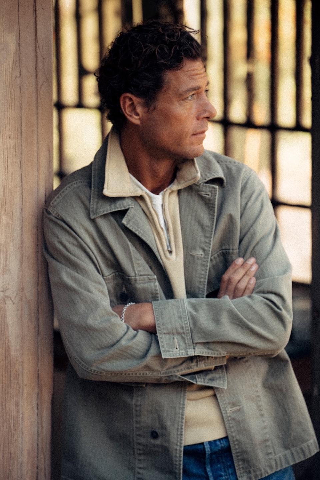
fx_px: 2067
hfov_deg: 8.9
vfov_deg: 13.2
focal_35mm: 155
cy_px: 240
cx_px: 160
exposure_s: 1/800
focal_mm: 155
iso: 800
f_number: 3.2
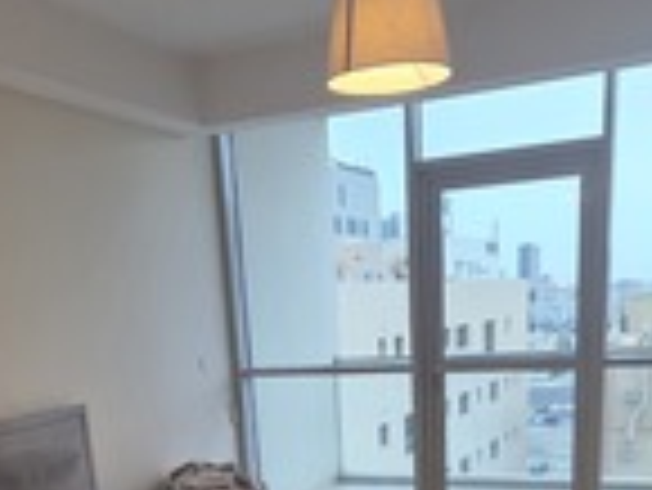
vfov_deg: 31.1
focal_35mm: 41
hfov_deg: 45.7
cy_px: 546
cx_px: 322
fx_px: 773
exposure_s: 1/100
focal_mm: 2.2
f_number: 1.9
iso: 160
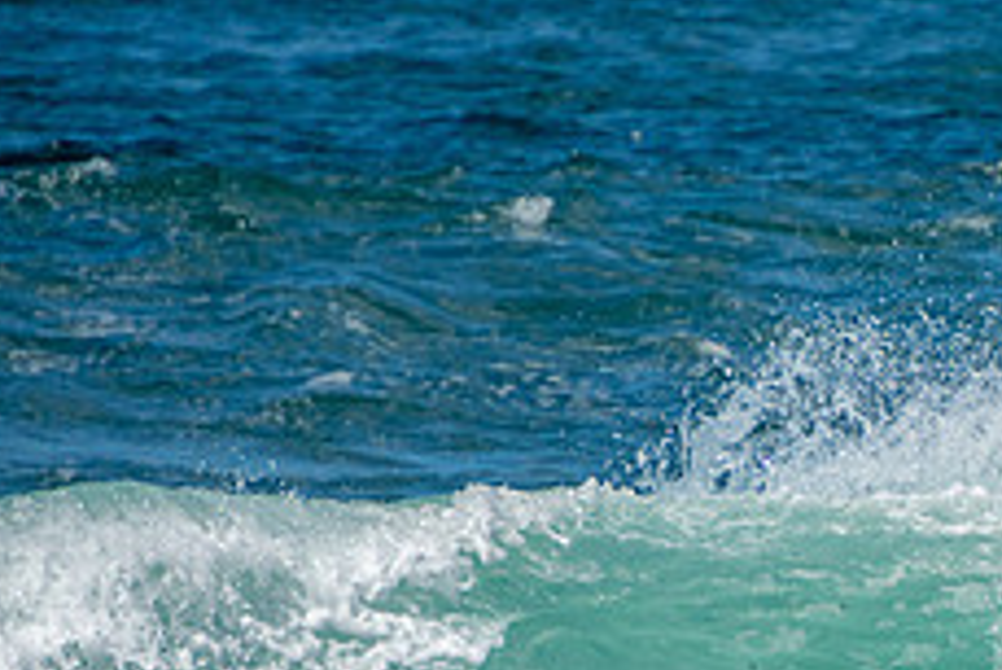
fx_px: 42304
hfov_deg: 1.4
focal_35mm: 1519
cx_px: 1059
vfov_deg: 0.9
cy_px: 733
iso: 280
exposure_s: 1/2000
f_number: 5.6
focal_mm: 400
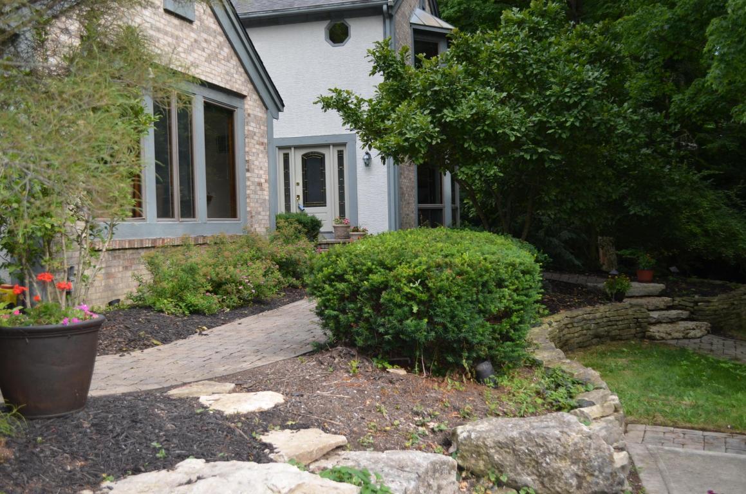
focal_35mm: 39
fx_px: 807
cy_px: 247
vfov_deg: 34.1
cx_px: 373
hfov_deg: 49.6
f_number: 4.2
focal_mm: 26
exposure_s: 1/200
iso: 180
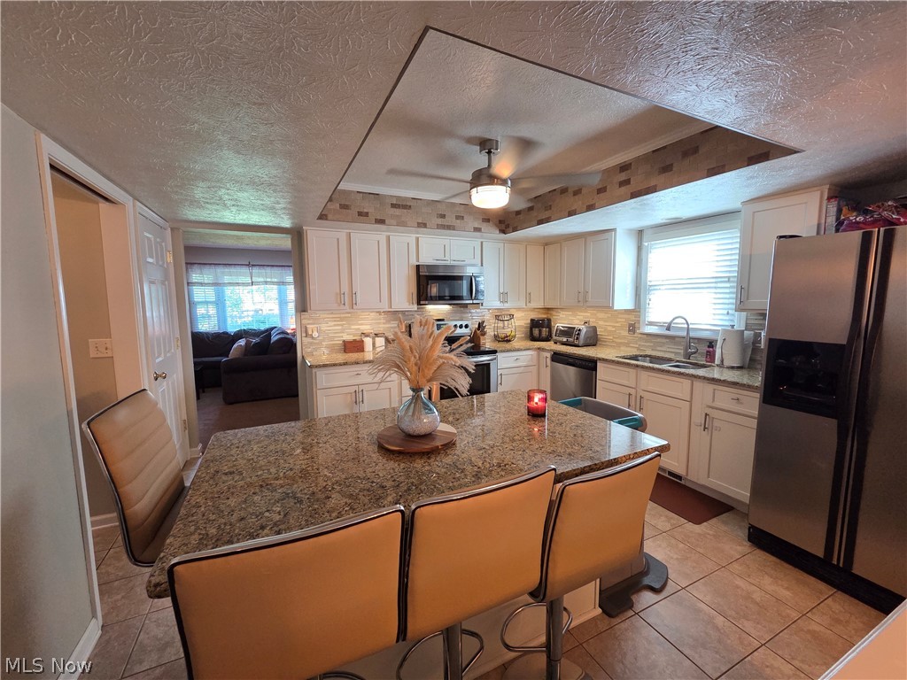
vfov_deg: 89.9
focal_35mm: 13
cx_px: 454
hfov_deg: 106.2
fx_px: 341
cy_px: 340
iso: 400
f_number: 2.2
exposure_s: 1/60
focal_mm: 2.2
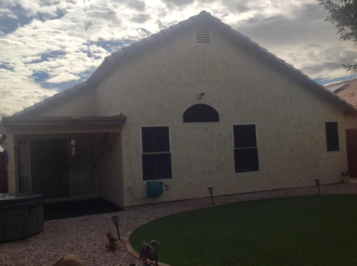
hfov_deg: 50.2
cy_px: 138
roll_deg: +3.1
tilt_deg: +1.8
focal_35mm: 37
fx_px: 381
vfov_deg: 38.6
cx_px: 172
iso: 50
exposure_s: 1/1890
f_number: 2.4
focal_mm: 4.28
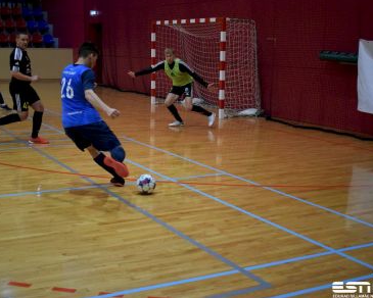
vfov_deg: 29.1
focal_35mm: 52
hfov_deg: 35.9
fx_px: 574
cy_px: 147
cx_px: 157
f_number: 4.2
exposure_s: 1/500
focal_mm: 30
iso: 5000
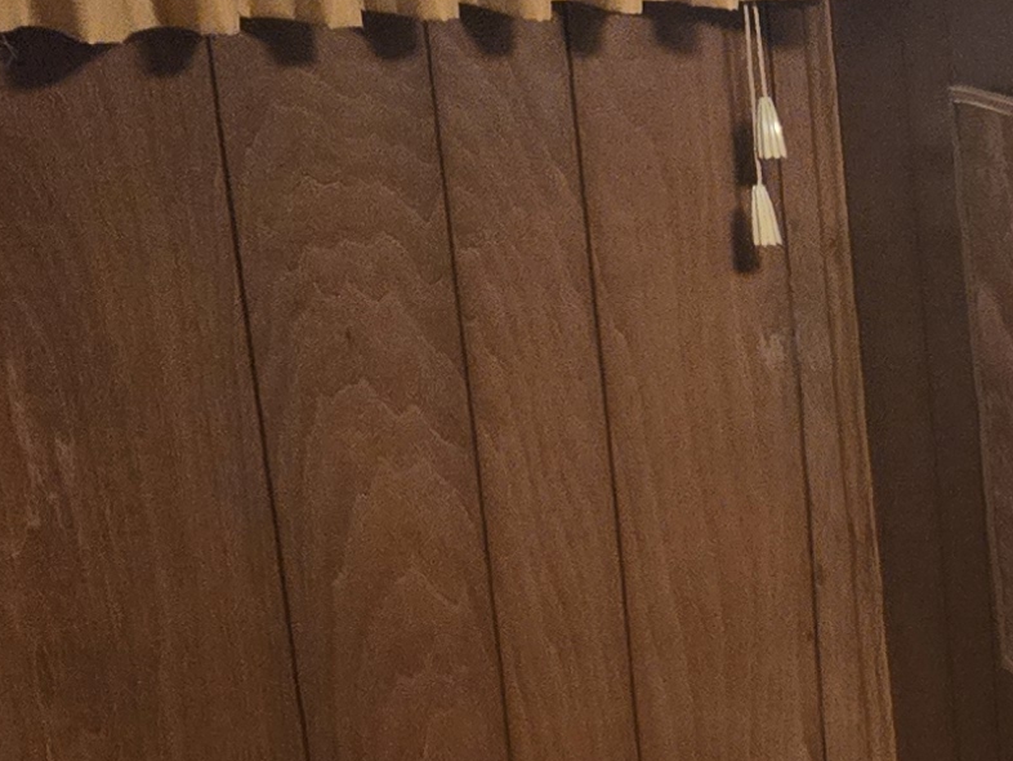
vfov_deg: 11.9
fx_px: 3425
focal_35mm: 117
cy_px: 1268
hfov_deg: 15.5
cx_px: 1531
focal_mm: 5.4
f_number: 1.8
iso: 800
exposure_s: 1/120
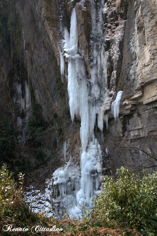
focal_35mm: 39
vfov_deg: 49.6
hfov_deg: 34.2
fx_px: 255
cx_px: 78
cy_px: 118
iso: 200
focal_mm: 26
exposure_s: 1/160
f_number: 6.3
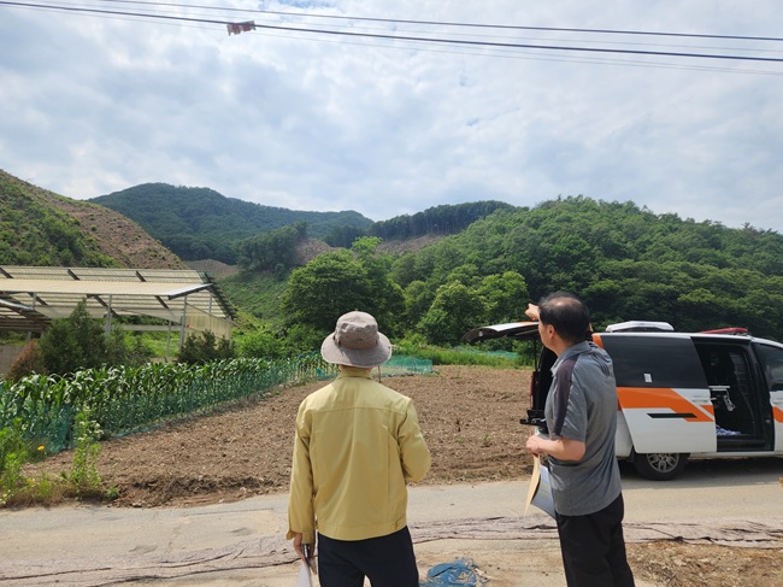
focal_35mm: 23
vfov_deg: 58.8
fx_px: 520
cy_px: 294
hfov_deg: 73.9
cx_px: 392
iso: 20
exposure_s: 1/3333
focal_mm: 5.4
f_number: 1.8
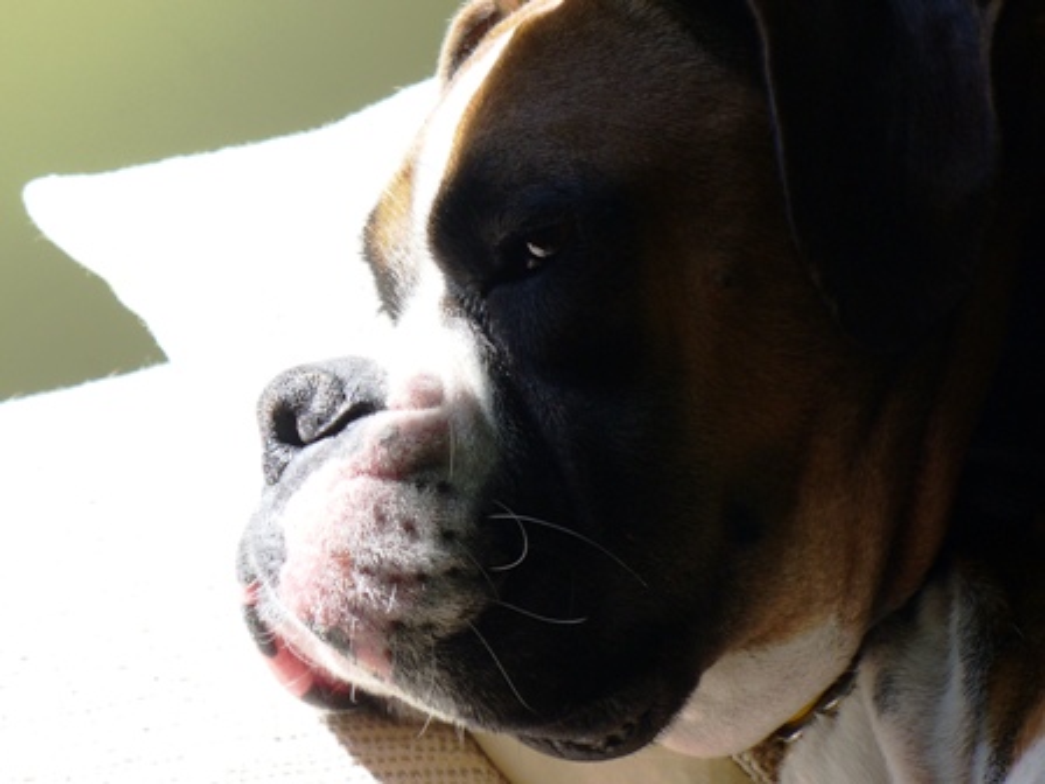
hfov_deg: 11.8
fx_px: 5041
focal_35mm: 167
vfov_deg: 8.9
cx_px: 522
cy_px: 392
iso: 80
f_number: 4.1
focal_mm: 27.6
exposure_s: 1/100
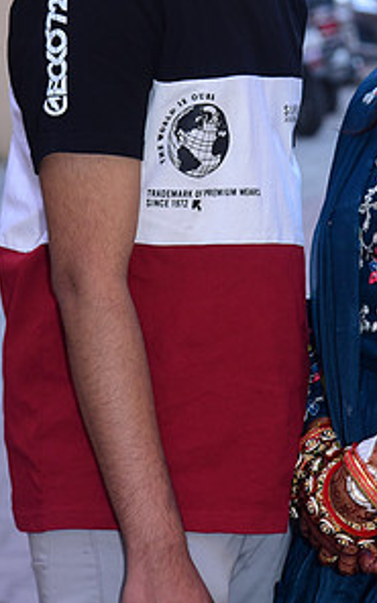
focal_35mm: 196
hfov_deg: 6.7
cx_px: 339
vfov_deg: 10.7
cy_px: 102
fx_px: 3222
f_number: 5.6
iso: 1250
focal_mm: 98
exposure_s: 1/160
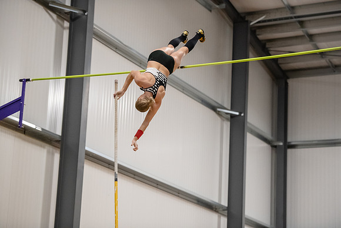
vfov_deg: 12.5
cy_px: 114
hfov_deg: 18.6
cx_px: 170
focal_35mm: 110
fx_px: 1042
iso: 6400
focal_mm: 110
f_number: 2.8
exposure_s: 1/800
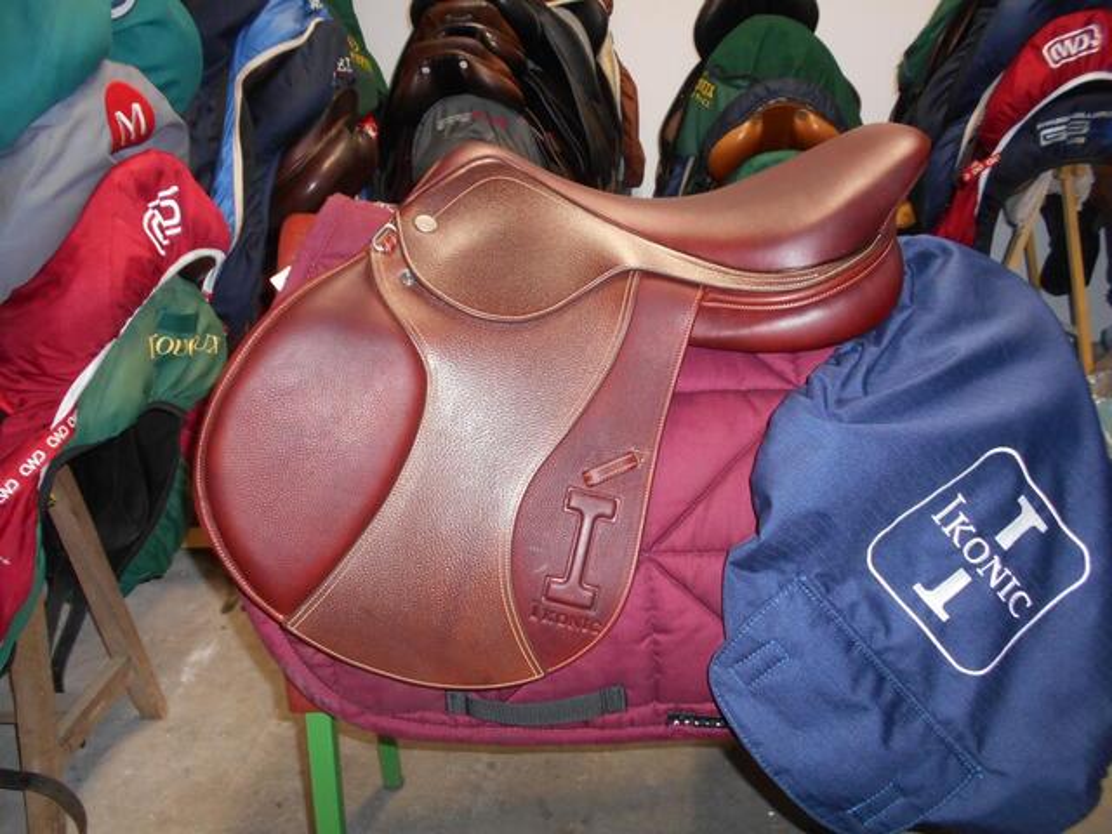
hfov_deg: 67.3
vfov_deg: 53.1
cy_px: 417
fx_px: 835
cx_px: 556
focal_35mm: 26
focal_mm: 4.6
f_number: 3.2
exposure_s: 1/25
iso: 200
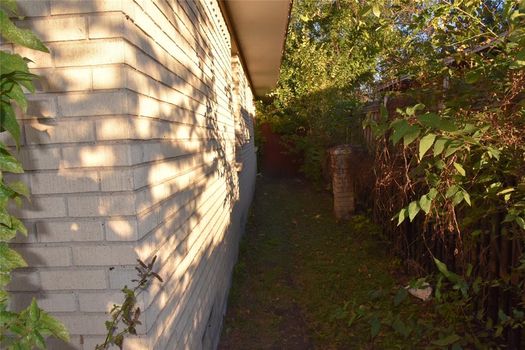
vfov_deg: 53.1
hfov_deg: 73.7
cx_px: 262
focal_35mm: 24
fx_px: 350
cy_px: 175
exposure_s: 1/200
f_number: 20
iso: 1600
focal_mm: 24
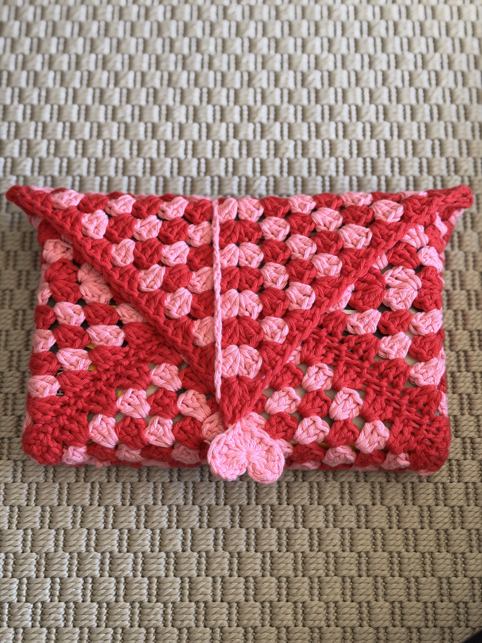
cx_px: 241
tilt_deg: -68.7
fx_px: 965
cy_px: 322
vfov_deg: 36.8
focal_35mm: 52
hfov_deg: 28.0
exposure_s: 1/93
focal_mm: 5.96
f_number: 1.6
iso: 50
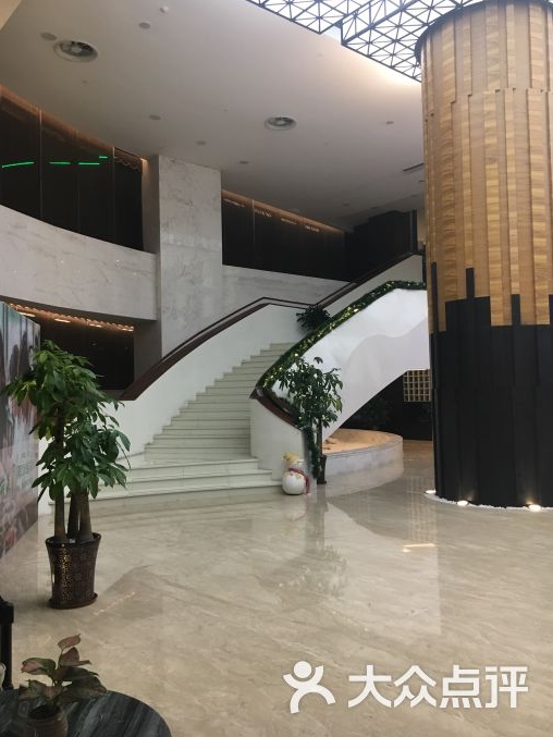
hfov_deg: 46.8
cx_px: 271
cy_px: 363
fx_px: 639
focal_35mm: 30
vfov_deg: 60.0
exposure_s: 1/33
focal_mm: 4.15
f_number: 2.2
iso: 125
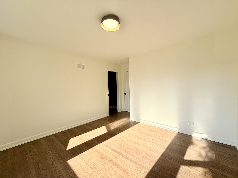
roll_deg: +1.2
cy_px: 89
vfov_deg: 85.7
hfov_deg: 102.1
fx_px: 96
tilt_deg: -0.2
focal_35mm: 14
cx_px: 119
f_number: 2.2
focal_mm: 2.22
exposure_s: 1/408
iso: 50
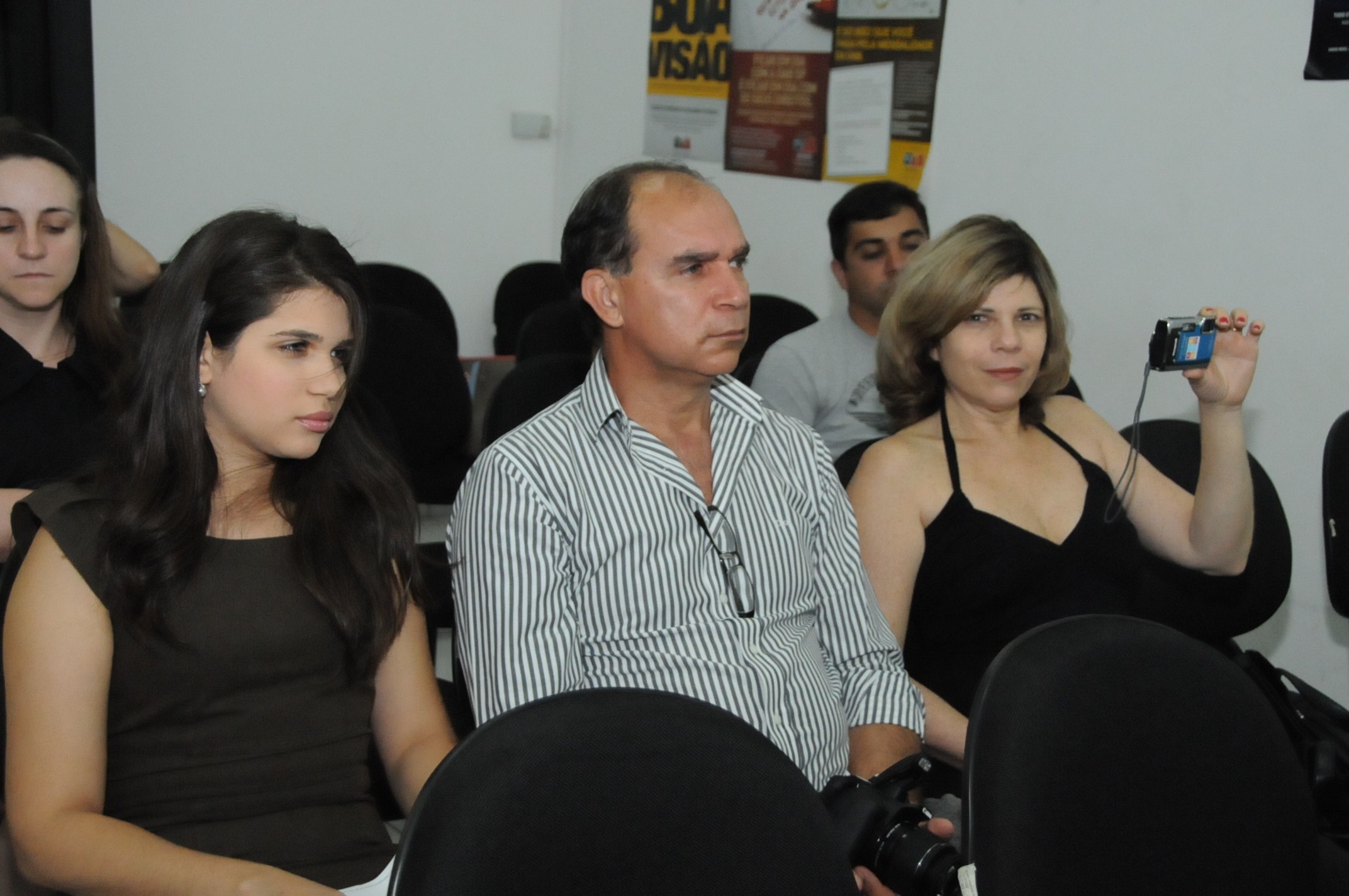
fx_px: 1796
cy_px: 448
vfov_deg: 28.0
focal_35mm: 48
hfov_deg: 41.2
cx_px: 674
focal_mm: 32
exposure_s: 1/250
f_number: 5
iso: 3200
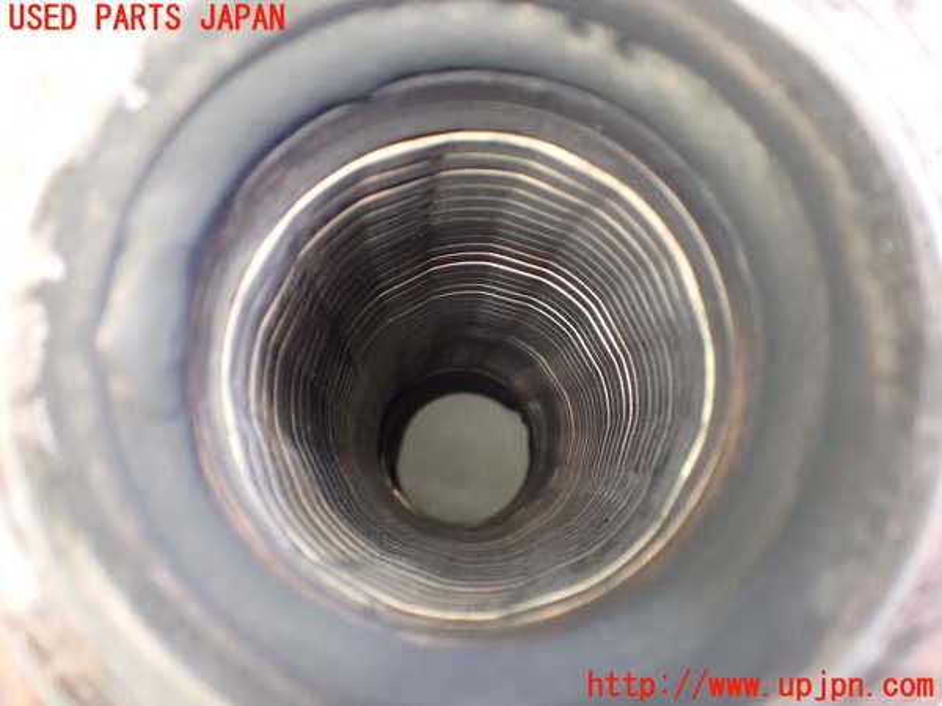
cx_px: 471
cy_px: 353
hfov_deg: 60.0
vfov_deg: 46.8
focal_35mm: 30
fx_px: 816
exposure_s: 1/30
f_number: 2.3
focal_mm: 5.4
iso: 800
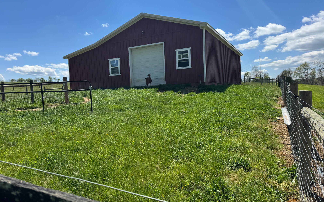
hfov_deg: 70.4
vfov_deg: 47.6
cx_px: 159
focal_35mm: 26
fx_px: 230
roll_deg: +2.8
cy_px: 103
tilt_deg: -3.1
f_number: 1.78
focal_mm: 6.76
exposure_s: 1/4608
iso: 80
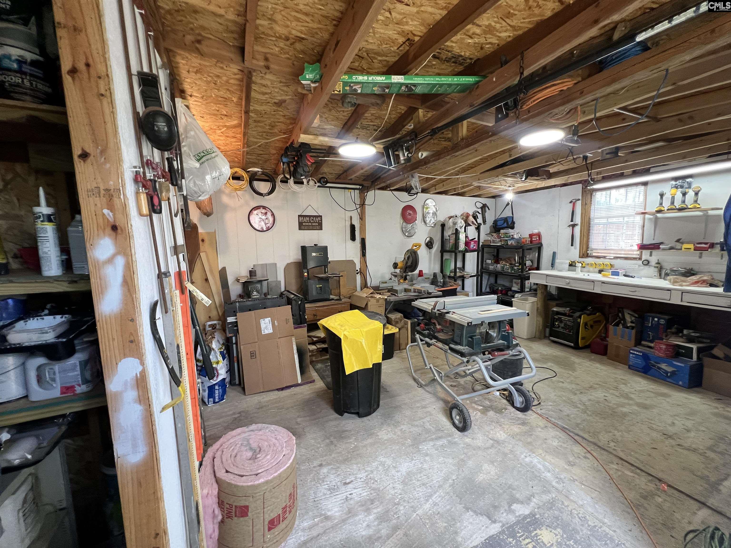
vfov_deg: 89.9
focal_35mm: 13
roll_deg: +1.1
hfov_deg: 106.2
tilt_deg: -6.6
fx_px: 275
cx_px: 366
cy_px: 274
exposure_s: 1/120
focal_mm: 1.57
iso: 250
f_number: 1.8
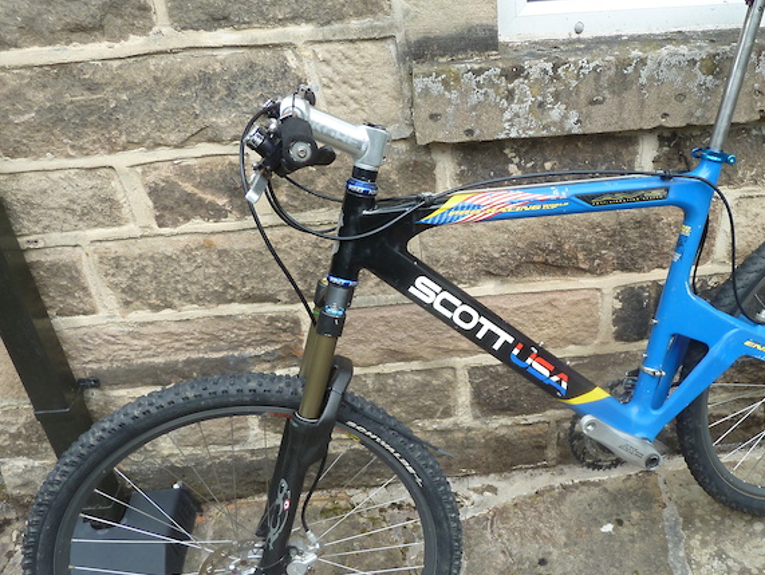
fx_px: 774
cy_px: 335
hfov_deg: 51.8
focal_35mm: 35
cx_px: 497
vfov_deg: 40.6
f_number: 4
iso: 80
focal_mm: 4.1
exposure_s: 1/125
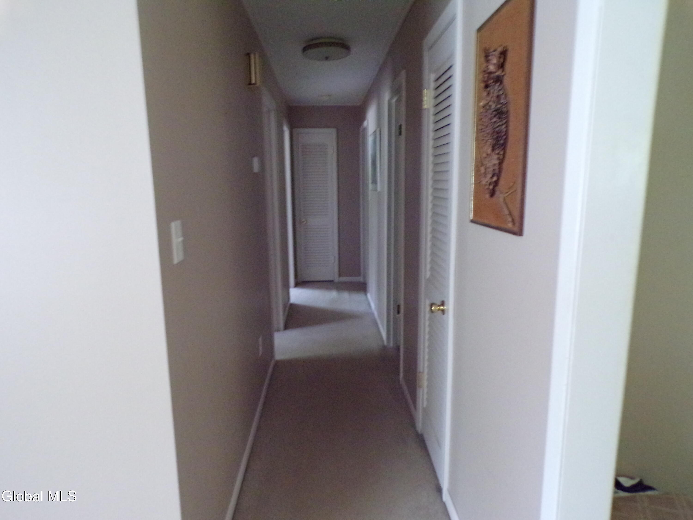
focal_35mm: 24
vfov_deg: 56.8
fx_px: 480
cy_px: 260
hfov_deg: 71.6
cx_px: 346
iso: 800
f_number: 3
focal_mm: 4.3
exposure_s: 1/17
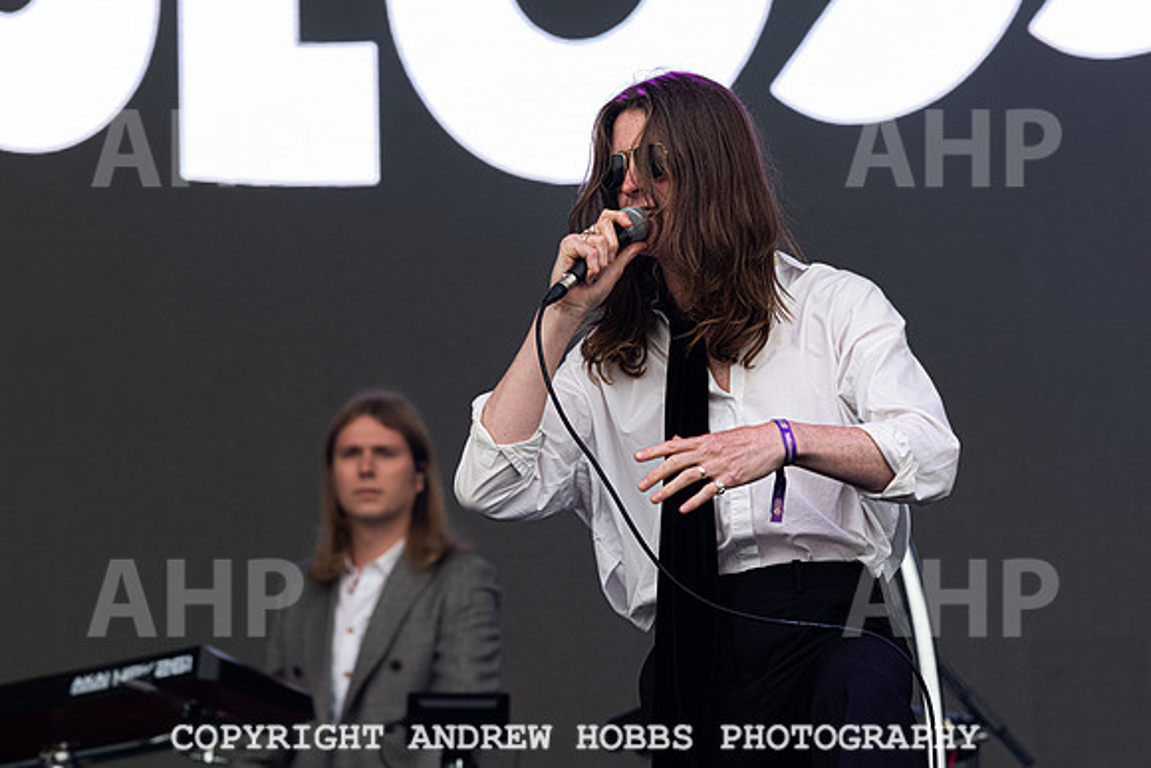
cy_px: 273
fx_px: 8241
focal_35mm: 258
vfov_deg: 5.3
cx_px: 677
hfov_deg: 8.0
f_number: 5
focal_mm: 200
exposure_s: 1/1000
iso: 1000
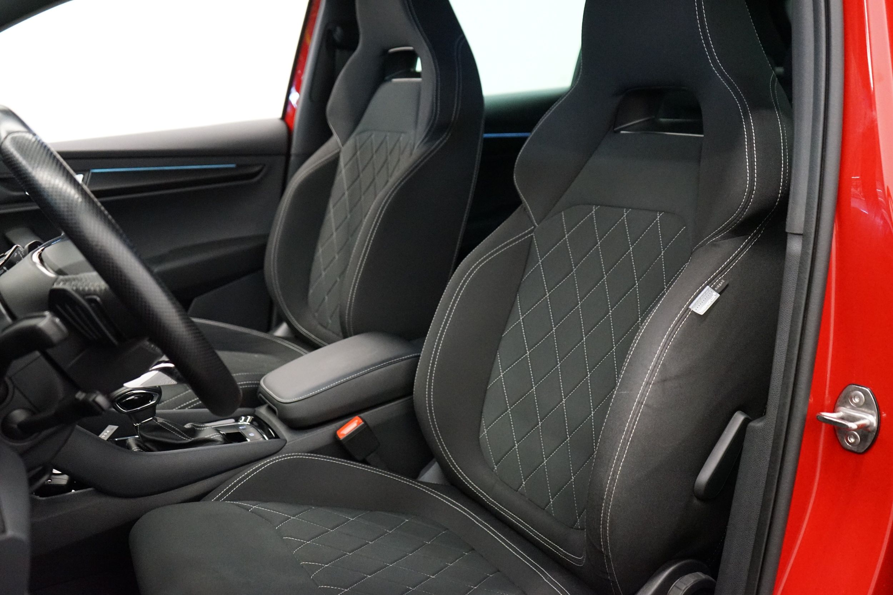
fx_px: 819
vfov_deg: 40.0
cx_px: 446
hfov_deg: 57.2
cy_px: 298
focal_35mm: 33
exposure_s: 1/125
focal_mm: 33
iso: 6400
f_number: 4
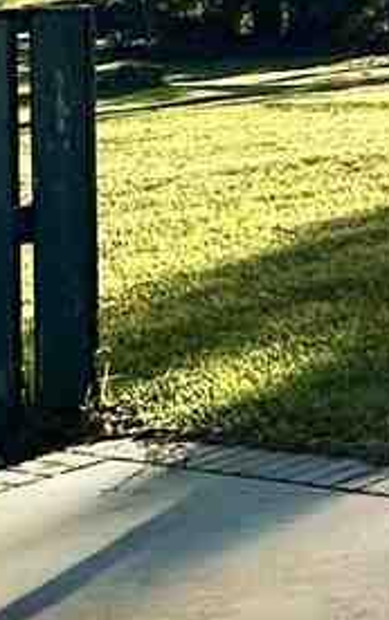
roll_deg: +2.6
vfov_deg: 18.2
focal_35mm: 110
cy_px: -61
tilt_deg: -0.7
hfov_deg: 9.4
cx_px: 1158
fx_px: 1862
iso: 50
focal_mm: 2.22
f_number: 2.2
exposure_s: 1/4132
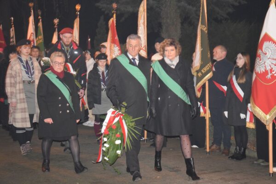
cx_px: 138
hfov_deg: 29.9
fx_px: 517
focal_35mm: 68
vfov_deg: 20.2
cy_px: 92
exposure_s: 1/60
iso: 3200
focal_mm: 45
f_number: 4.8
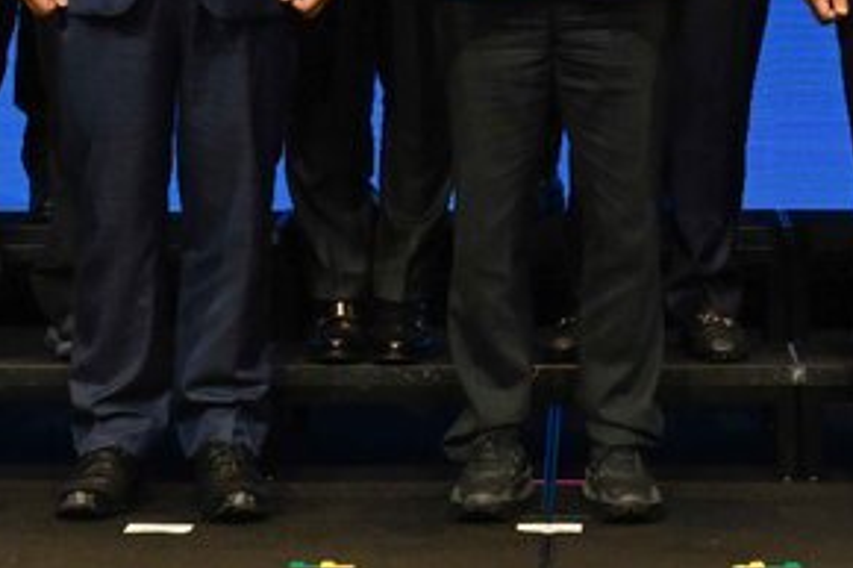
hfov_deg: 13.9
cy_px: -455
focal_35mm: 147
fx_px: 3491
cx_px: 574
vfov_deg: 8.9
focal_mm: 30.5
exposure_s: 1/80
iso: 1600
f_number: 7.1
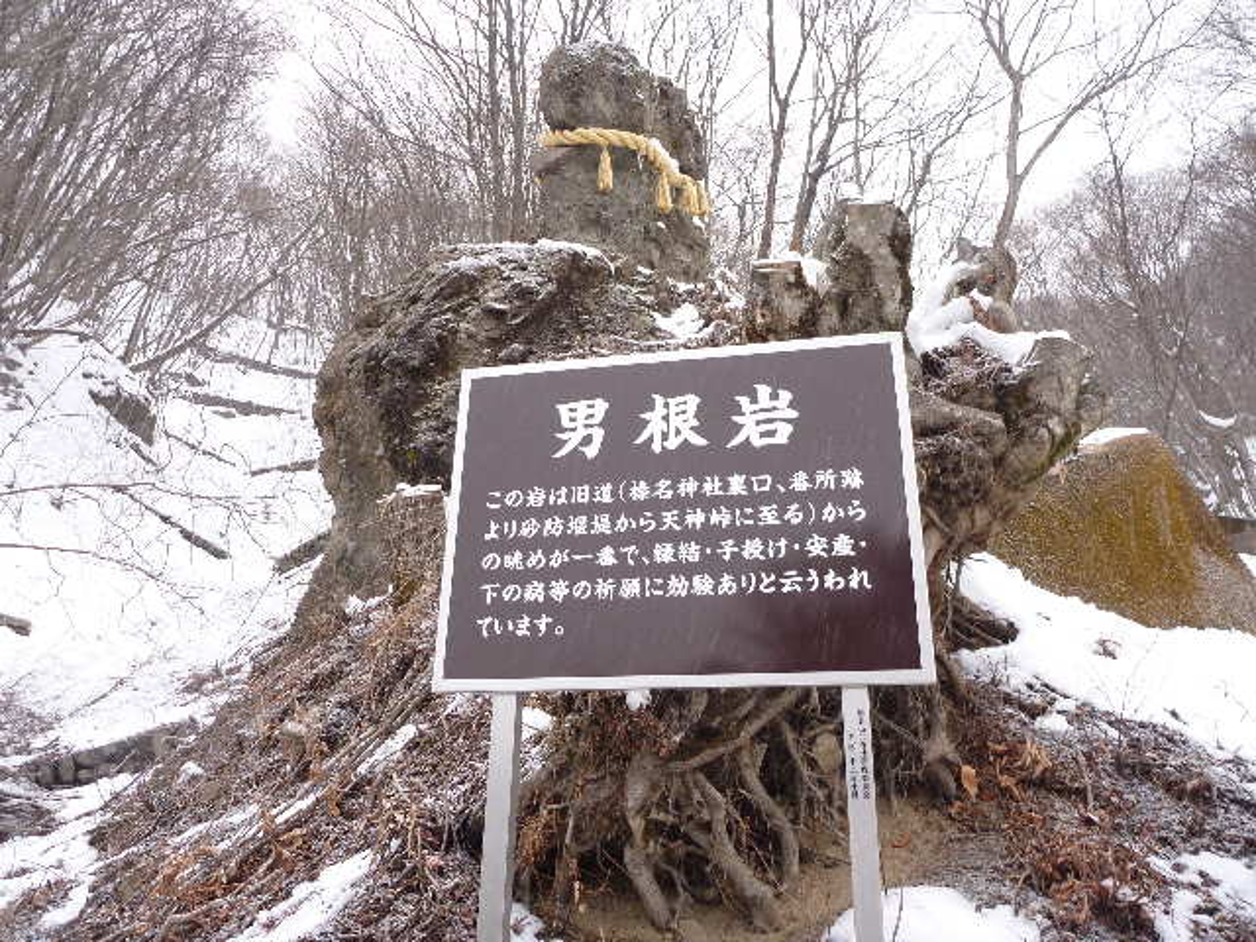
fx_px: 1016
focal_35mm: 28
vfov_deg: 49.7
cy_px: 471
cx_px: 628
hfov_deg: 63.4
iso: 125
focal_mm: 4.9
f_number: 3.3
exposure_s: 1/30
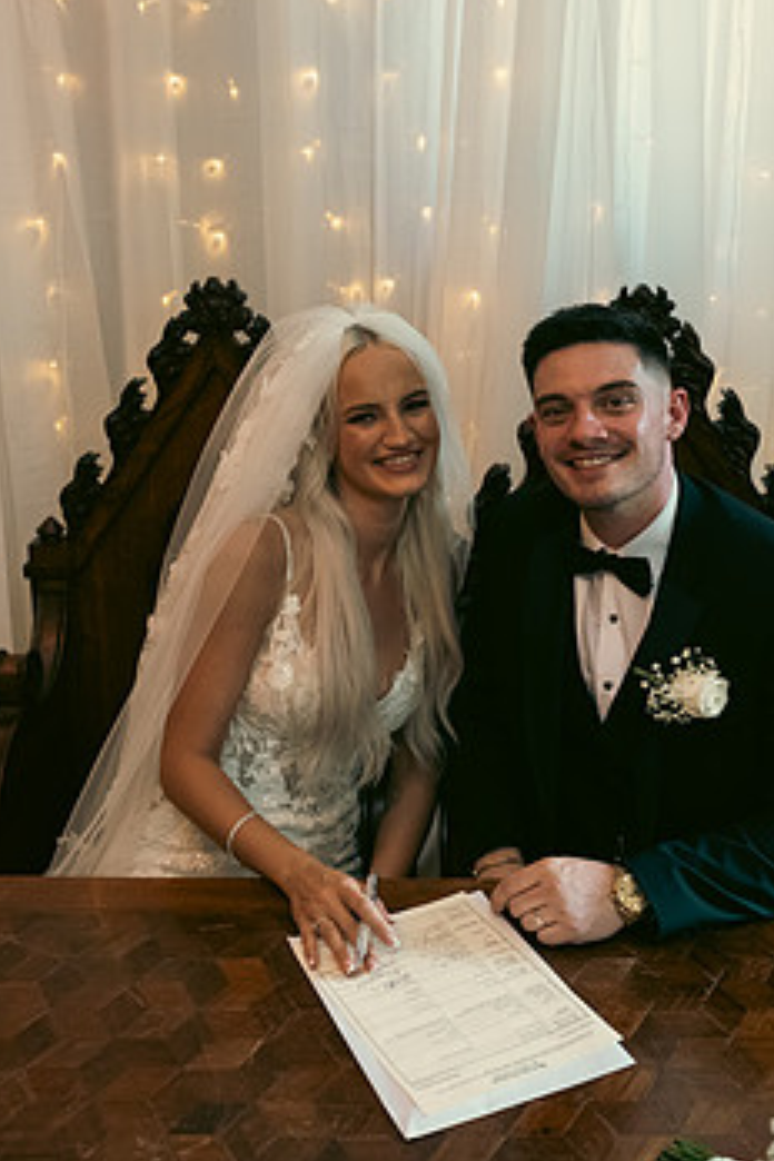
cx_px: 460
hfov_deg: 33.3
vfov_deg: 48.4
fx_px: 1290
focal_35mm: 40
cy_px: 532
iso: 1250
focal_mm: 24
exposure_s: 1/160
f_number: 3.5
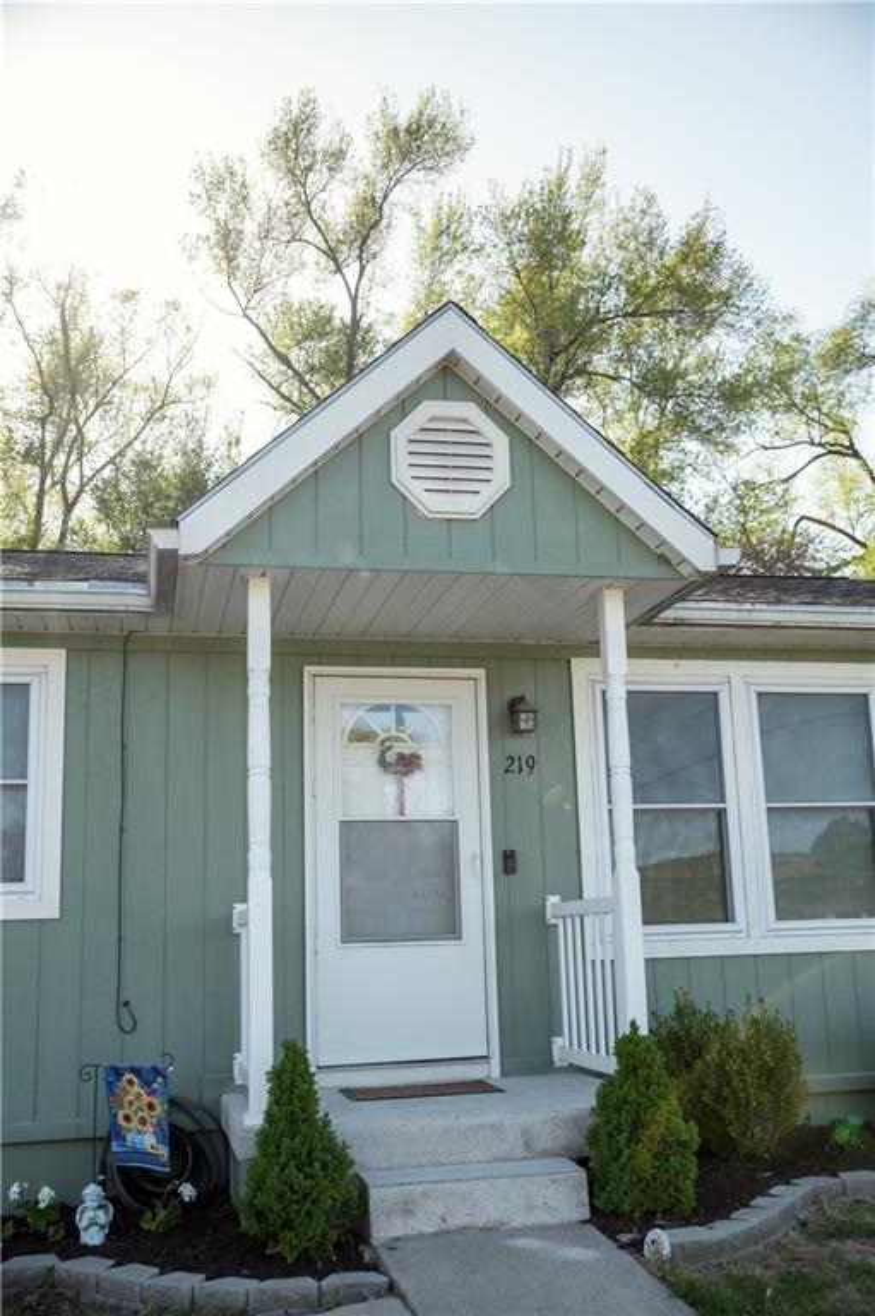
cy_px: 658
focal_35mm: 36
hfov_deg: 36.8
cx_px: 438
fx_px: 1314
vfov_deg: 53.2
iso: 100
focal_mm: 36
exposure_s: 1/640
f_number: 3.2
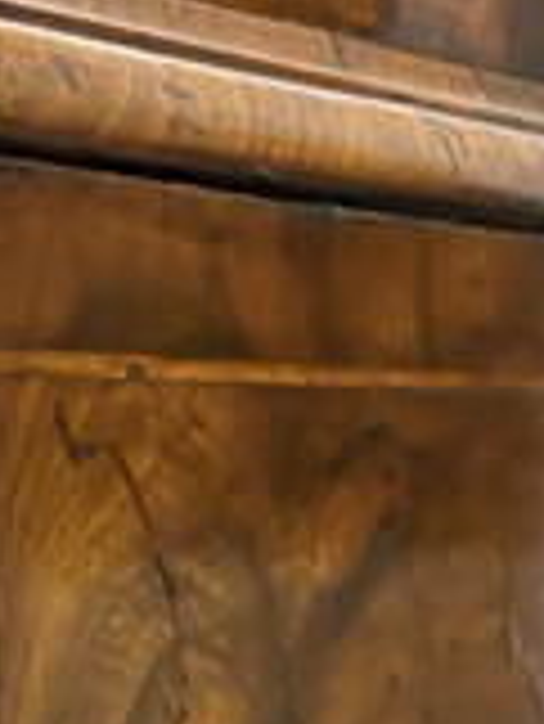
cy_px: 782
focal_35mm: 62
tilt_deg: -14.9
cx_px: 225
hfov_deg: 23.7
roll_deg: -0.4
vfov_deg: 28.5
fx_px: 1297
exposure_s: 1/20
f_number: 1.6
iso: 1000
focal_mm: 5.1
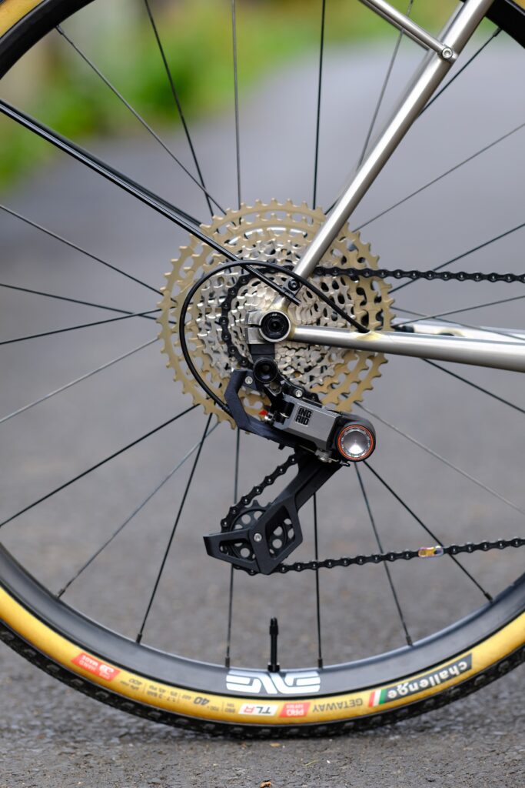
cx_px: 262
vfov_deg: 15.2
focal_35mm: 135
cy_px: 394
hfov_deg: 10.2
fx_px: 2952
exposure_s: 1/850
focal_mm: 90
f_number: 2.5
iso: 320
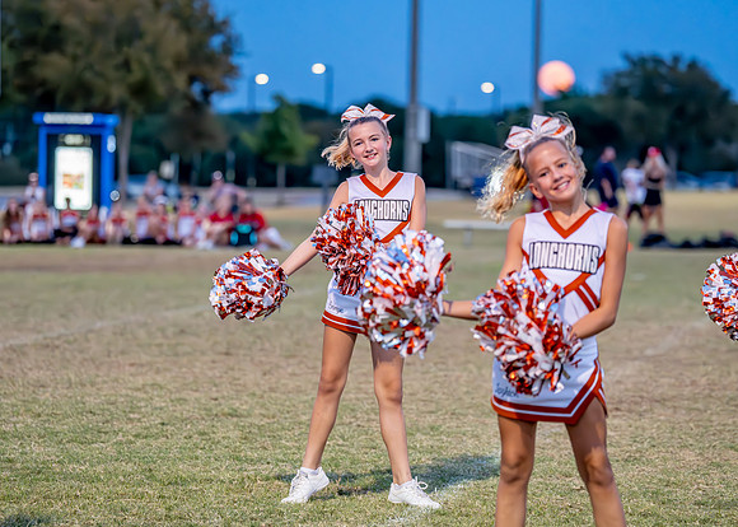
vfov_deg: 9.5
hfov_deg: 13.3
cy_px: 250
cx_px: 380
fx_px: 3176
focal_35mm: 152
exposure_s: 1/1000
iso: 5000
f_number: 2.8
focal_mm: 122
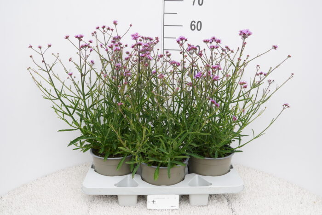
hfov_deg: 59.5
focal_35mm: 32
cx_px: 161
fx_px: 282
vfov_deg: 41.7
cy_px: 108
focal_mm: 21
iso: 160
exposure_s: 1/20
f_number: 13
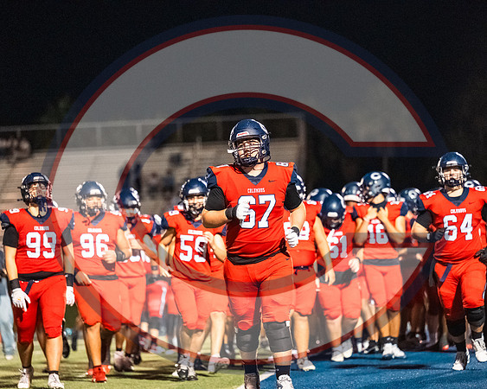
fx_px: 2272
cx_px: 247
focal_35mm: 158
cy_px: 194
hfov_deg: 12.2
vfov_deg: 9.8
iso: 16000
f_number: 2.8
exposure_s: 1/1600
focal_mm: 140
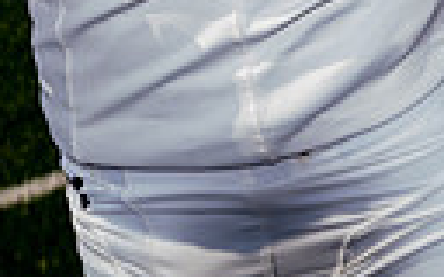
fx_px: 1343
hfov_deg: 18.6
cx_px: 87
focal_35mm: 111
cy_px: -499
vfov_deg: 9.6
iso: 100
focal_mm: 31
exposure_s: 1/250
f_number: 7.1
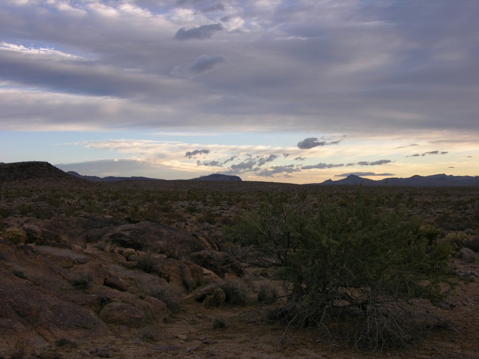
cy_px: 180
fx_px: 484
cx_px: 240
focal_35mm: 35
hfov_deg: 52.6
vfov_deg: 40.7
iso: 50
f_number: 4
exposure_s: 1/99.7
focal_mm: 8.9
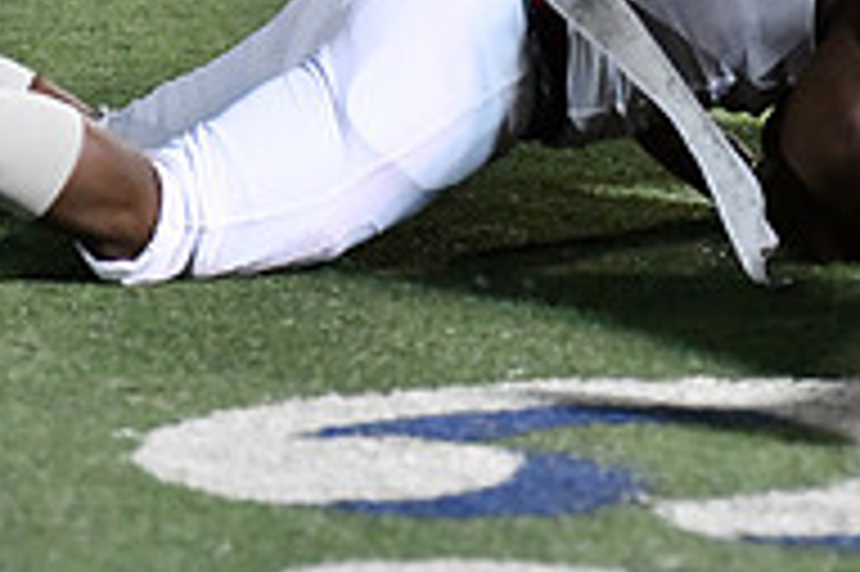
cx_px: 743
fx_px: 10526
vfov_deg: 3.1
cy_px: 155
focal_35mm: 441
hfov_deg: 4.7
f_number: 2.8
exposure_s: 1/3200
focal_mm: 145
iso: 11400
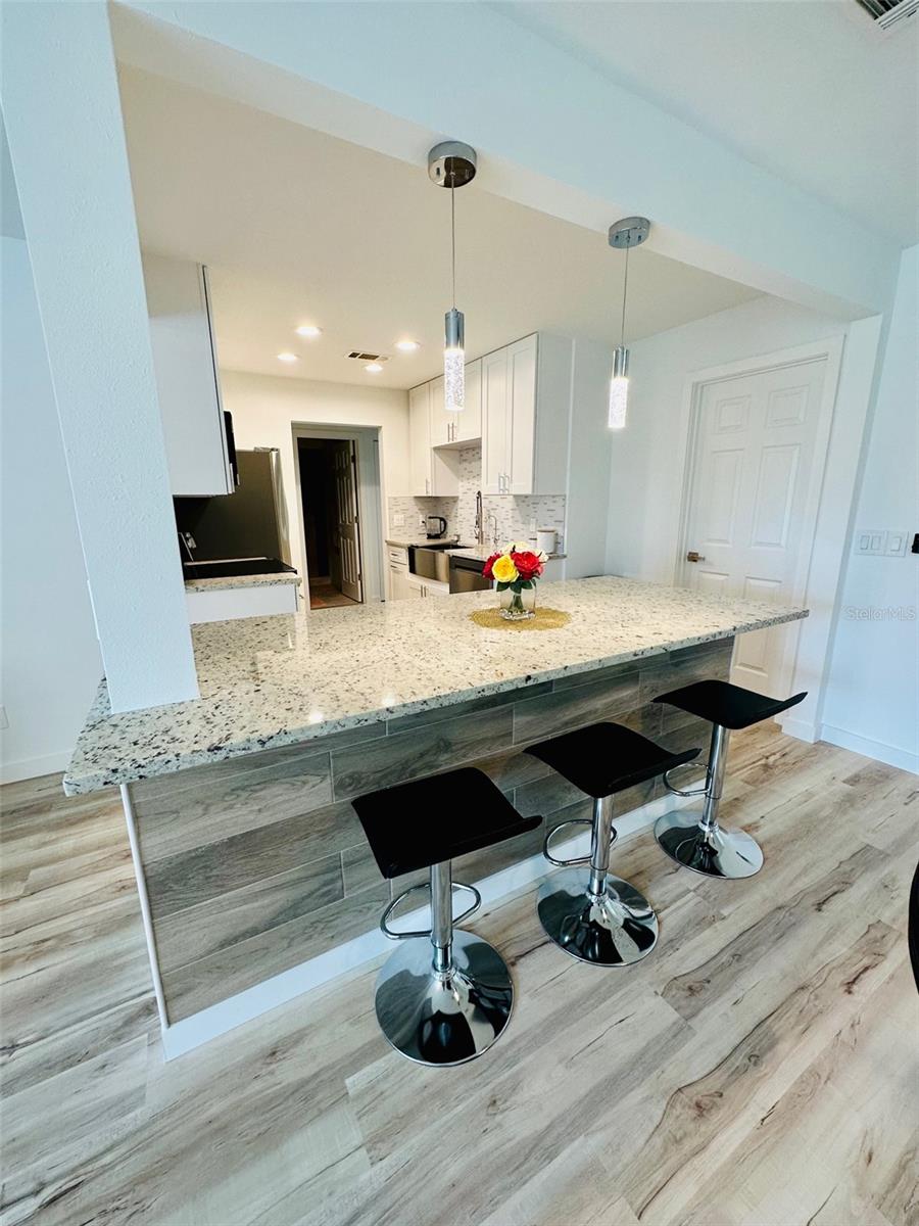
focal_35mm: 14
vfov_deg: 102.1
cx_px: 460
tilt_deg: -13.1
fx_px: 496
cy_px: 613
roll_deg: +0.8
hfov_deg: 85.7
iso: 160
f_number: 2.2
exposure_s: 1/120
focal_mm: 2.22
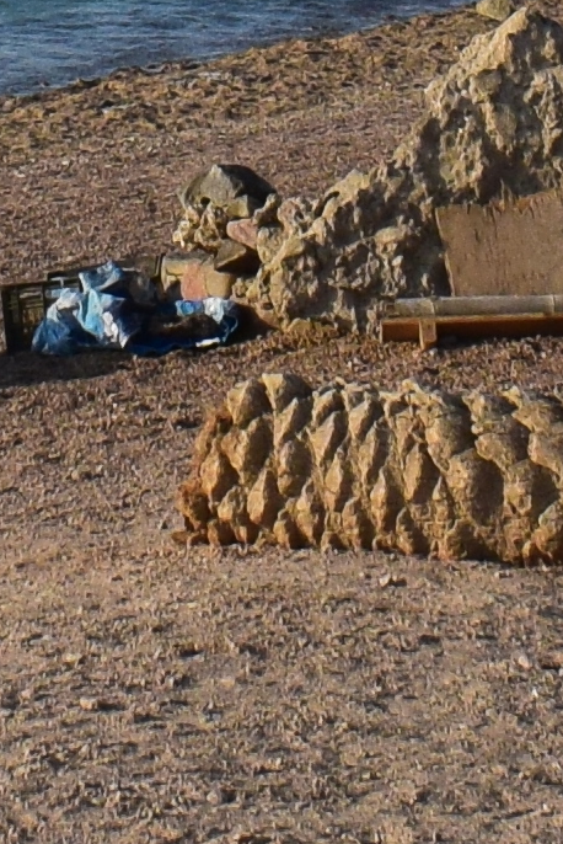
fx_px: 5530
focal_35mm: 236
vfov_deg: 8.5
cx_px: 82
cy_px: -503
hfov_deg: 5.8
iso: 360
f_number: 11
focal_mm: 18
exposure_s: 1/500
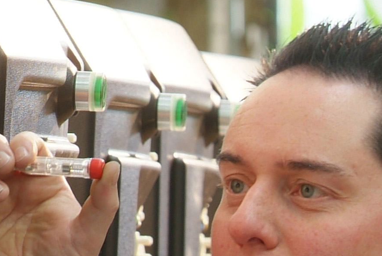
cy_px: 544
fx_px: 10041
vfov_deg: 1.5
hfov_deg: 2.2
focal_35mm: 945
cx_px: -269
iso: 160
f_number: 5.6
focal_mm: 130
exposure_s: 1/4
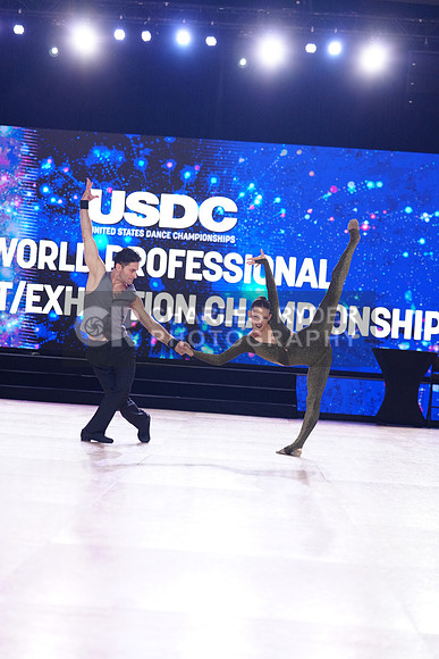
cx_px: 220
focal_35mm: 70
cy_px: 330
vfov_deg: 28.8
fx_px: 1280
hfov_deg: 19.5
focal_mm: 70
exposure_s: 1/400
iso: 2000
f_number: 2.8
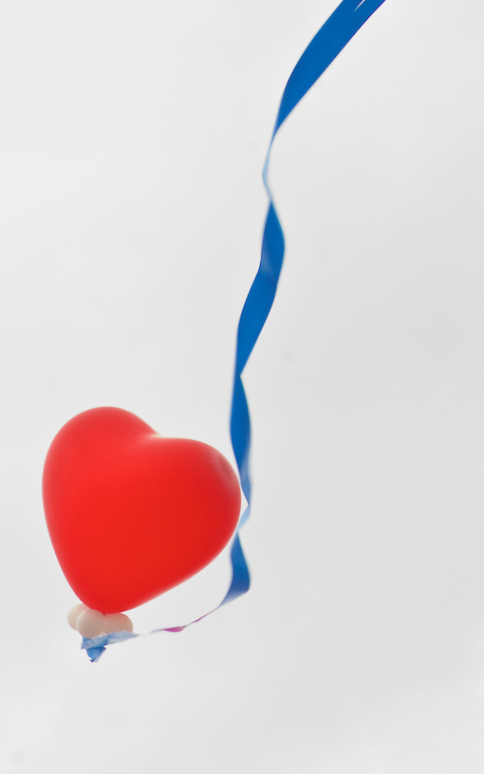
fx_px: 1393
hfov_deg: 18.9
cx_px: -55
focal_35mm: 66
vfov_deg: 26.3
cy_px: 1010
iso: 400
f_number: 11
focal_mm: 22
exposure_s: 1/125
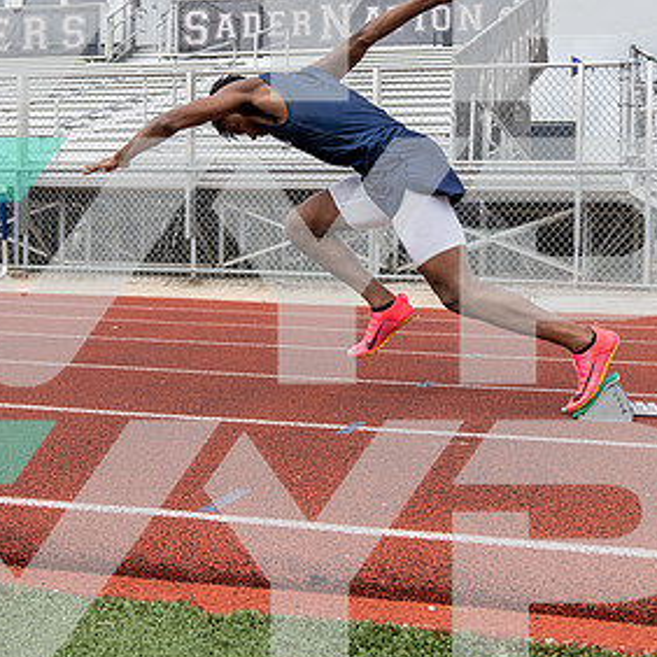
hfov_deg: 34.5
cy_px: 262
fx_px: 1052
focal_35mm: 49
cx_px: 415
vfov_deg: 34.6
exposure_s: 1/1600
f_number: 4
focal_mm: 28
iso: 250
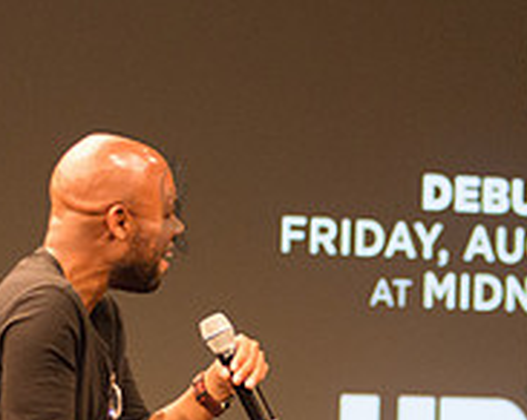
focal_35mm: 298
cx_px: 541
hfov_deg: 6.5
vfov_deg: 5.2
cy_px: 344
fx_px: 4643
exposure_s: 1/200
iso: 4000
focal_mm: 100
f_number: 2.8
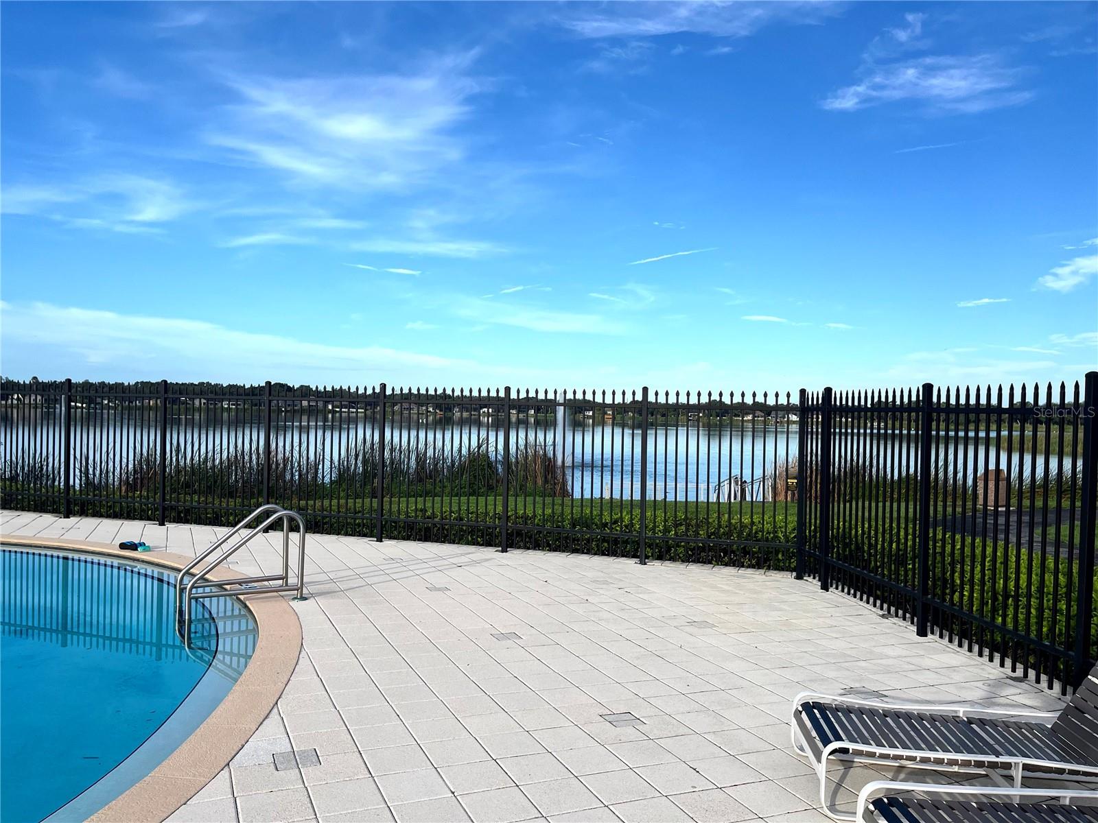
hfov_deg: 67.3
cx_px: 549
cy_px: 412
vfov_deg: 53.1
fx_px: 825
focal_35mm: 26
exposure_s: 1/2967
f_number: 1.6
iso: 50
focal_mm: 5.1
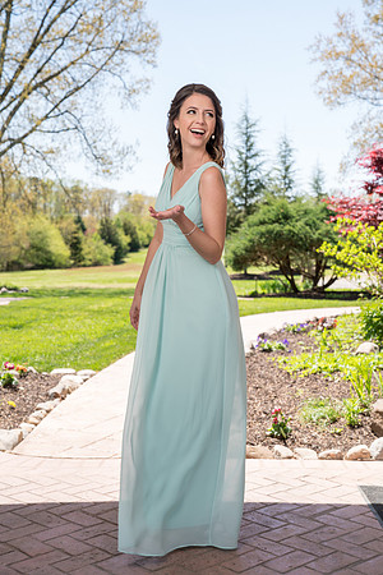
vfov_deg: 38.9
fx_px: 814
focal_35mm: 51
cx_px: 192
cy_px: 288
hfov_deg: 26.5
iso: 100
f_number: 5.6
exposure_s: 1/200
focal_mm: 51
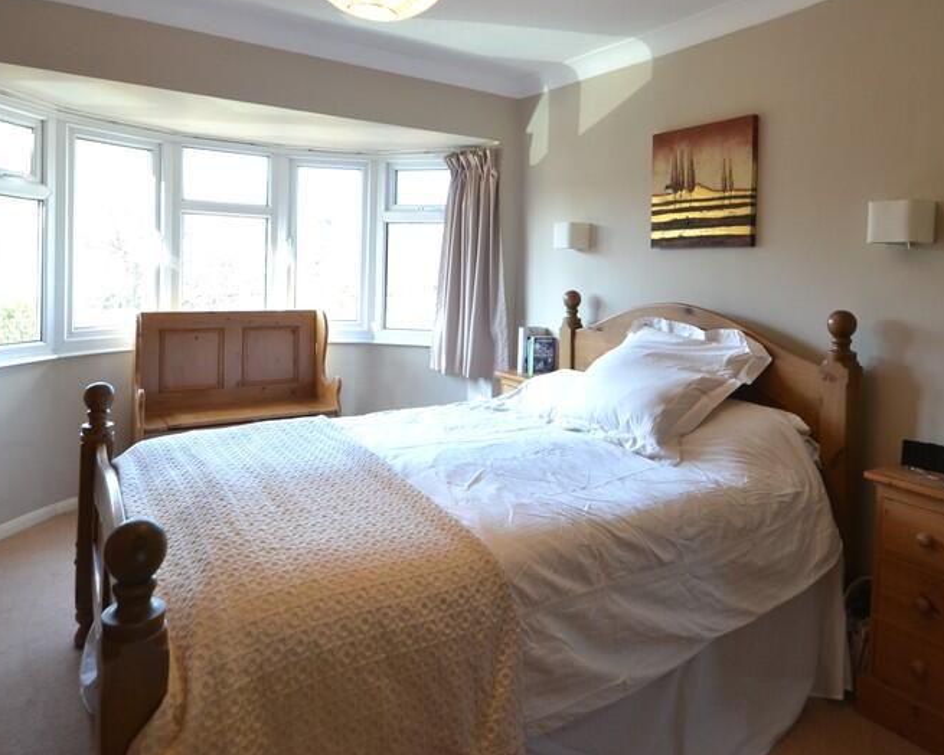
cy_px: 270
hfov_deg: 74.9
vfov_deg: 62.0
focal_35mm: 22
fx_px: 615
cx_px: 516
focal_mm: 10
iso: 400
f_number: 4
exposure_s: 1/80
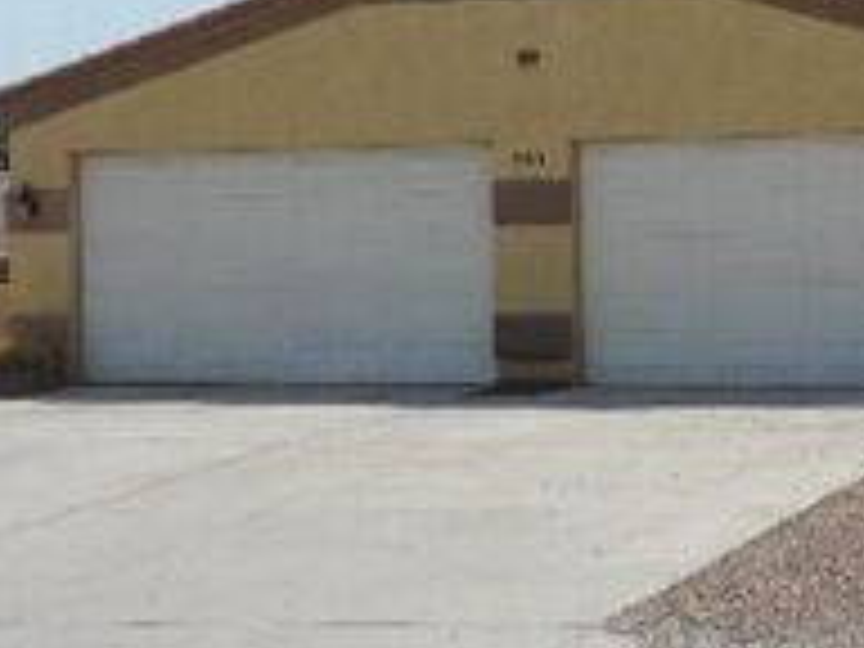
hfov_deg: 18.5
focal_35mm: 104
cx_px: 796
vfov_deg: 14.2
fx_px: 2596
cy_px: 164
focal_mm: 7.1
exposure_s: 1/1600
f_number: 3.3
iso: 80
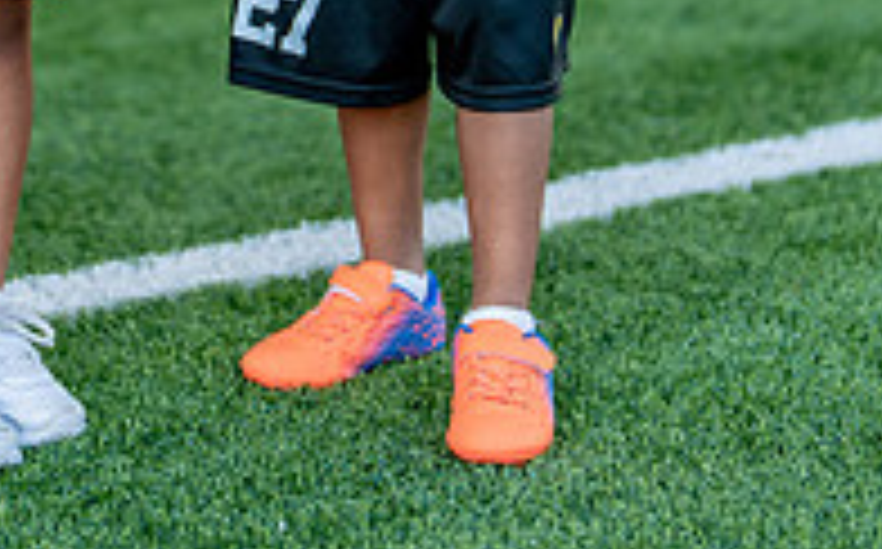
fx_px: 4226
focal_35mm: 176
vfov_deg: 7.3
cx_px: 209
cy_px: -375
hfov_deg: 11.9
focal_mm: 50
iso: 200
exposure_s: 1/1000
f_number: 1.2
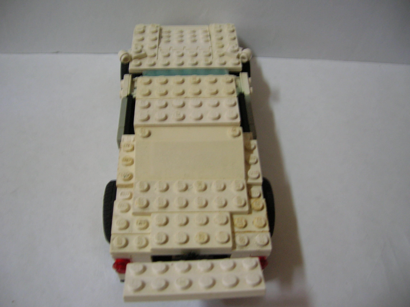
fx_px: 402
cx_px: 205
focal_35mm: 34
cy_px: 154
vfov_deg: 41.7
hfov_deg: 54.0
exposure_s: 1/6.6
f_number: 2.9
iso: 100
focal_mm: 5.7
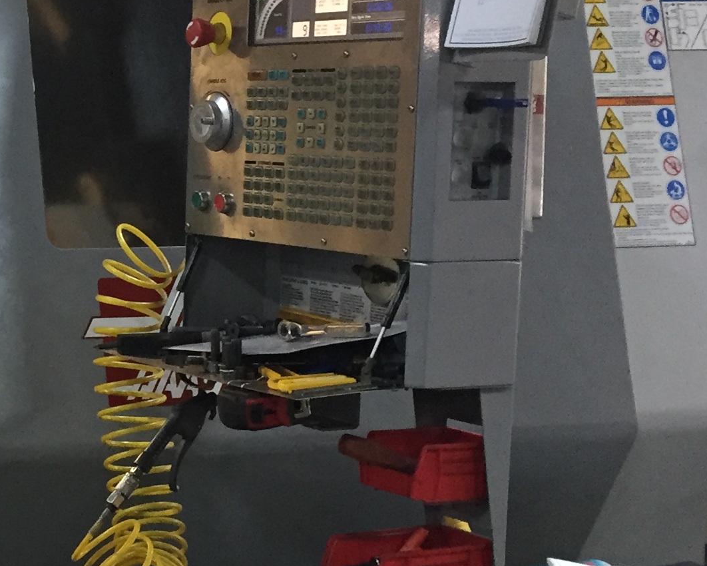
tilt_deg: -5.9
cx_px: -249
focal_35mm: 87
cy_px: 306
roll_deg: +0.3
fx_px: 1821
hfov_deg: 19.9
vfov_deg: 17.7
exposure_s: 1/30
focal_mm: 4.15
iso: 160
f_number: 2.2
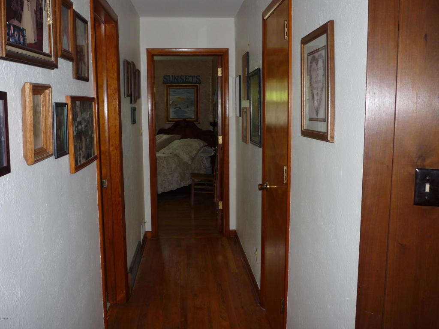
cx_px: 220
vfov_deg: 44.2
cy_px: 164
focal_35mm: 32
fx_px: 406
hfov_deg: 56.8
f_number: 3.3
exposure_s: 1/30
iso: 100
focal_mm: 5.2
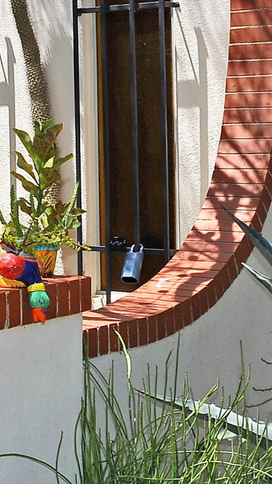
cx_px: -539
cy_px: 69
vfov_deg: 21.0
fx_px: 1282
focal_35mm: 100
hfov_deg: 9.5
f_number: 13
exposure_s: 1/320
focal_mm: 24
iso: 320
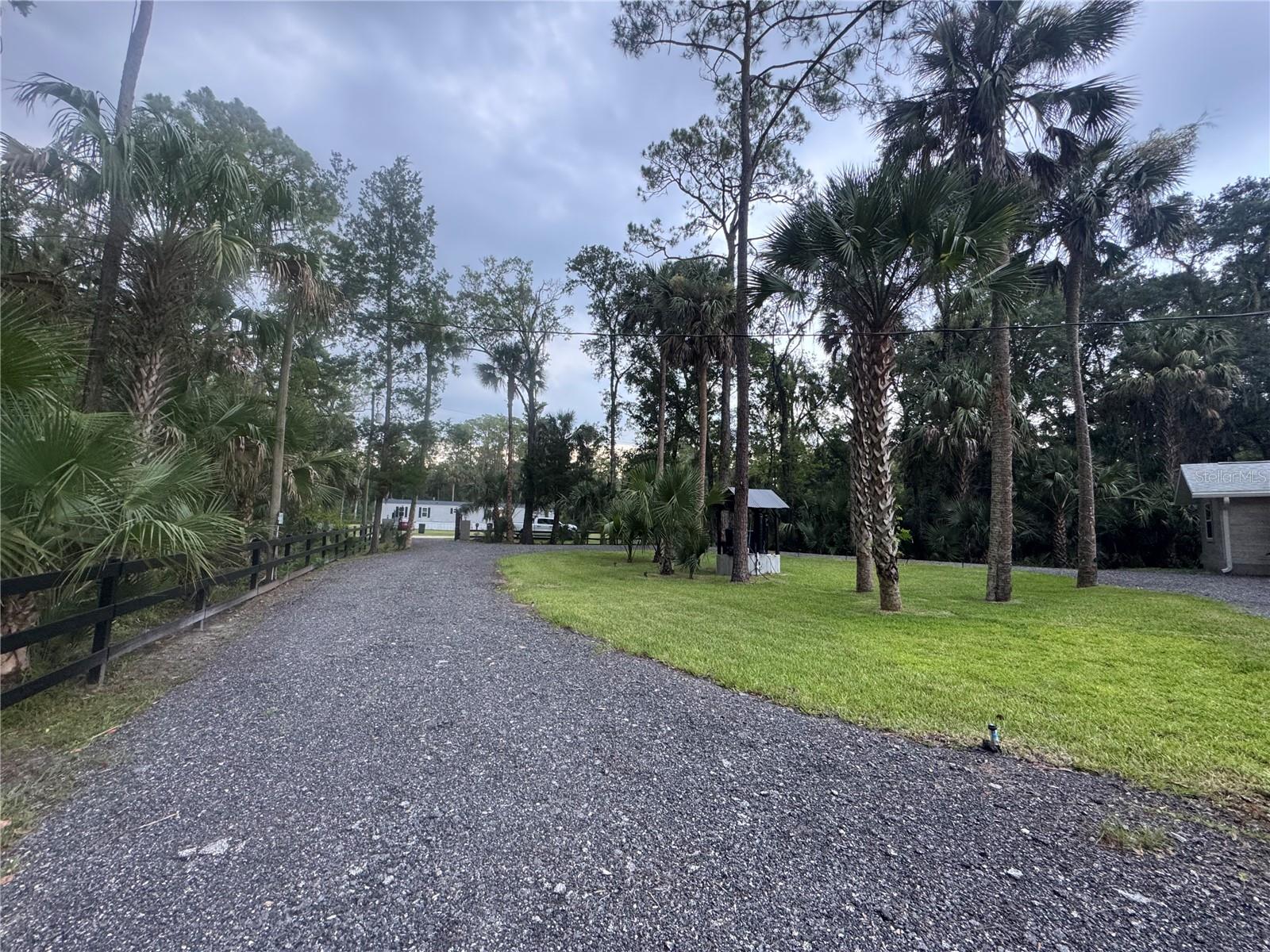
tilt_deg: +6.1
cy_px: 476
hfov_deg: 102.1
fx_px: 514
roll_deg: -1.7
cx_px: 635
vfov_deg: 85.7
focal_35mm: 14
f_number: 2.2
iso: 250
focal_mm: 2.22
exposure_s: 1/99
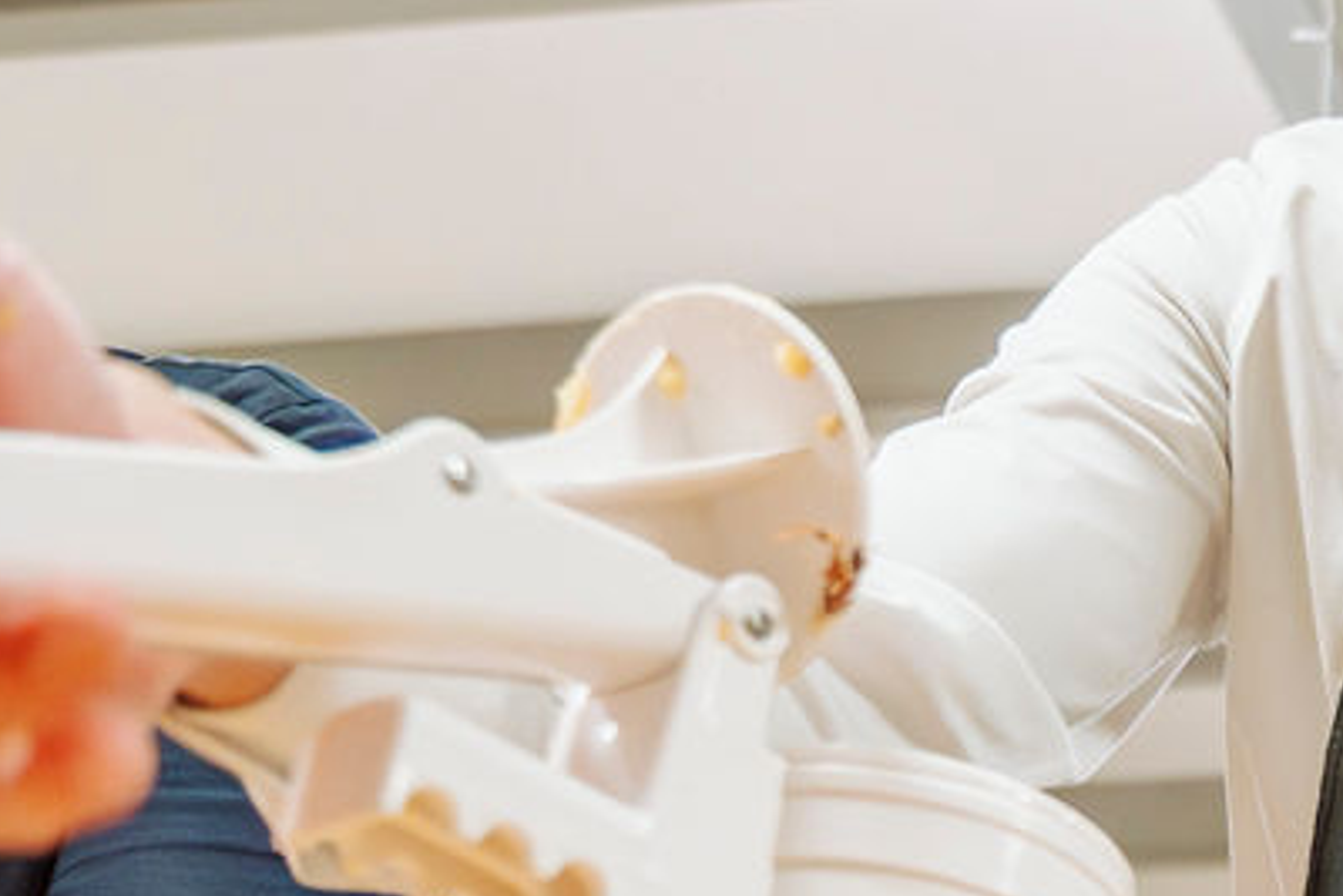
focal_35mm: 87
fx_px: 3247
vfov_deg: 15.5
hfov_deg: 20.4
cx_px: 1961
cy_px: 864
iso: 5000
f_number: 2.8
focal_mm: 17
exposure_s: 1/200
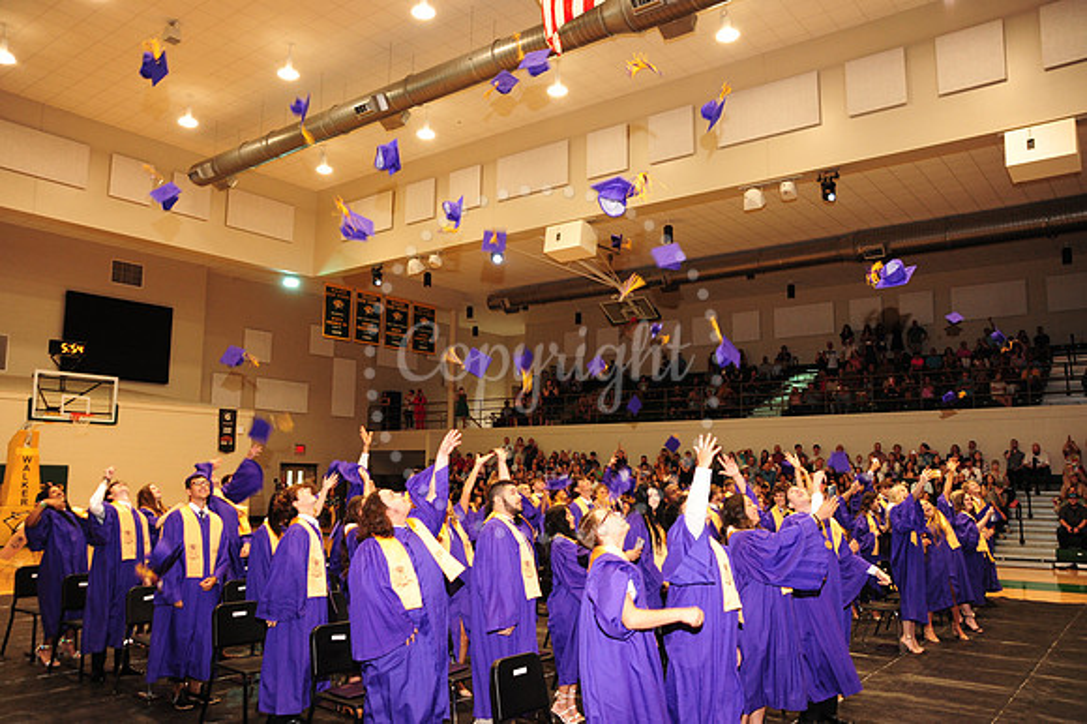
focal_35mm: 31
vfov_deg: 42.3
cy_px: 362
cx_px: 544
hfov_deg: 60.3
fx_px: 935
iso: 1600
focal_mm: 31
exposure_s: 1/80
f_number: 5.6
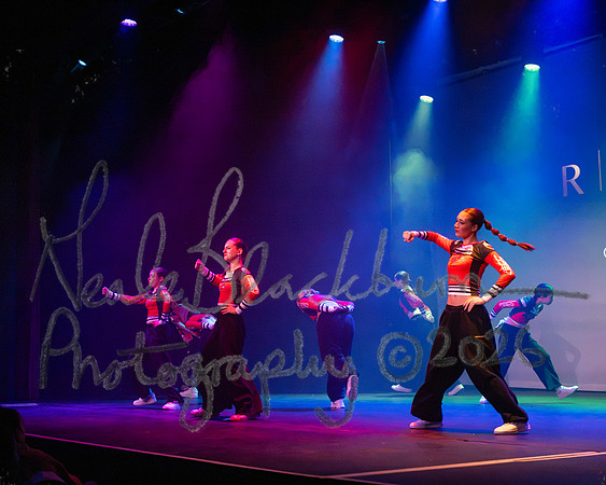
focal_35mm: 56
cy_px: 242
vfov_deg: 27.0
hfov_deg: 33.3
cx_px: 262
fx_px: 1010
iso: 6400
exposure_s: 1/400
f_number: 5
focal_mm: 50
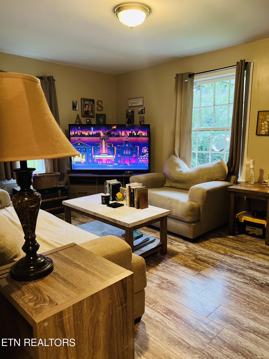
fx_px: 269
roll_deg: -0.4
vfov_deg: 67.3
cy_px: 180
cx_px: 134
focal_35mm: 26
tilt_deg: -10.0
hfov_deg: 53.1
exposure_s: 1/60
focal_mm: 5.7
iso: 500
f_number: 1.5
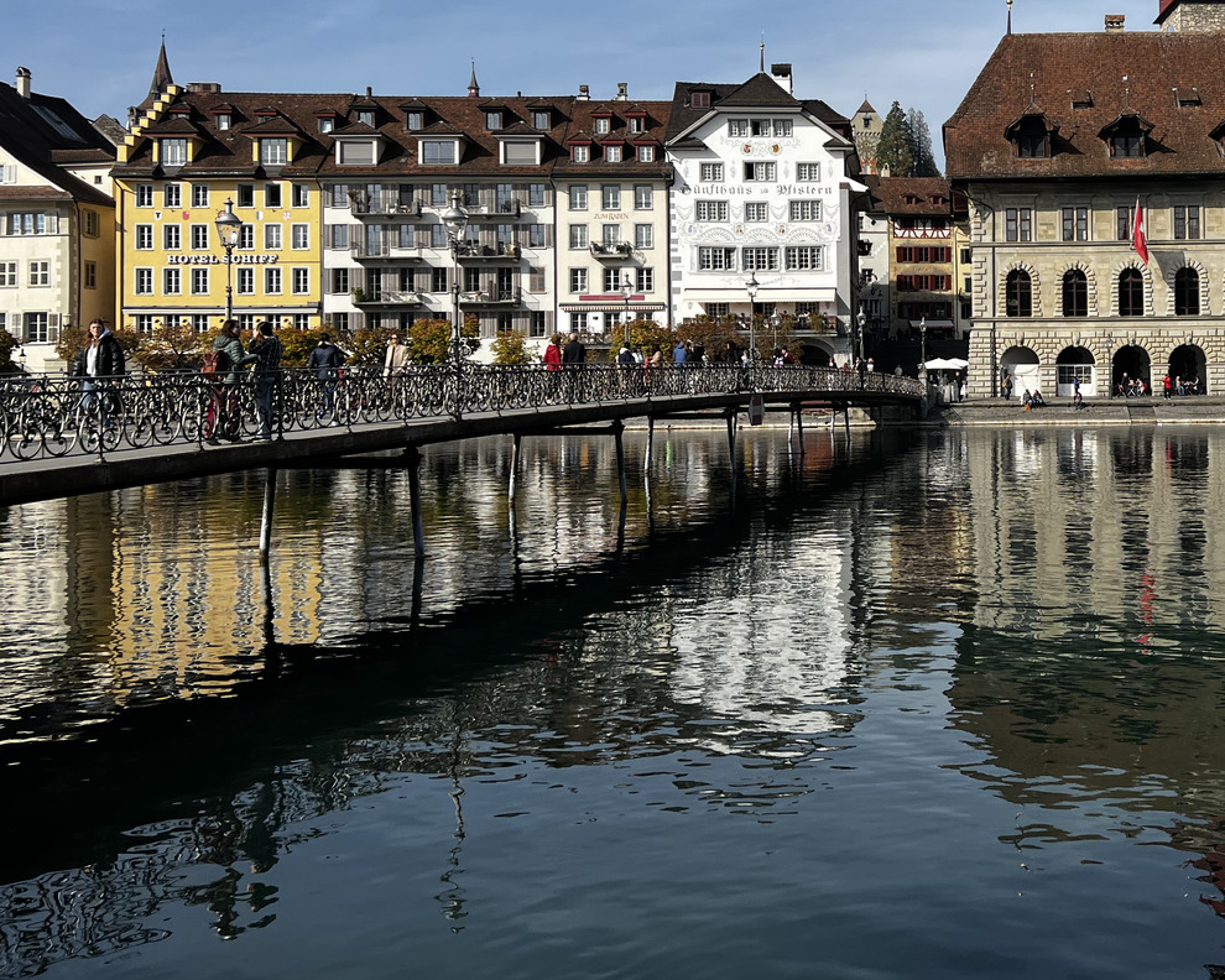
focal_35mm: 41
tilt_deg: +1.8
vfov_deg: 36.1
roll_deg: +1.0
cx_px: 961
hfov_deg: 42.9
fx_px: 1486
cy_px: 320
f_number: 1.5
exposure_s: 1/4831
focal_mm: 5.7
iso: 50
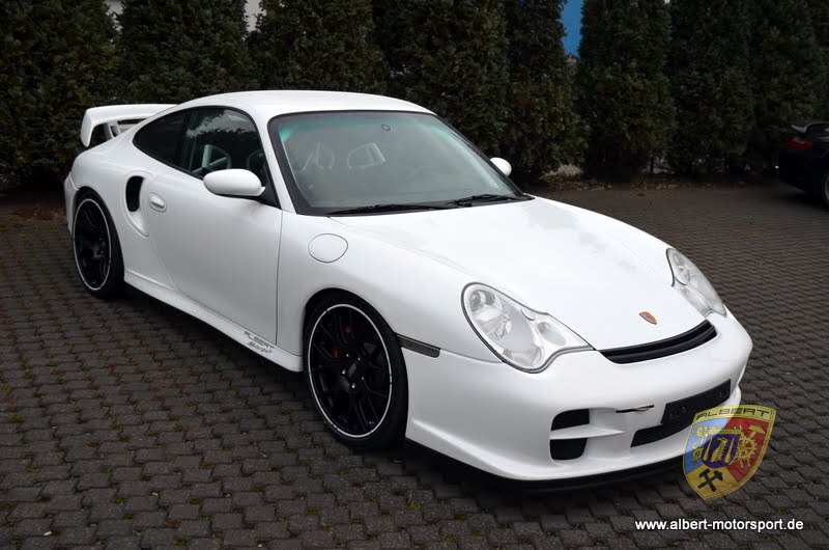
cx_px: 414
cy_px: 275
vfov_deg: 35.3
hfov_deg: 51.4
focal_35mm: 38
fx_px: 862
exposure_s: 1/60
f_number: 4
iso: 450
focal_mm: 25
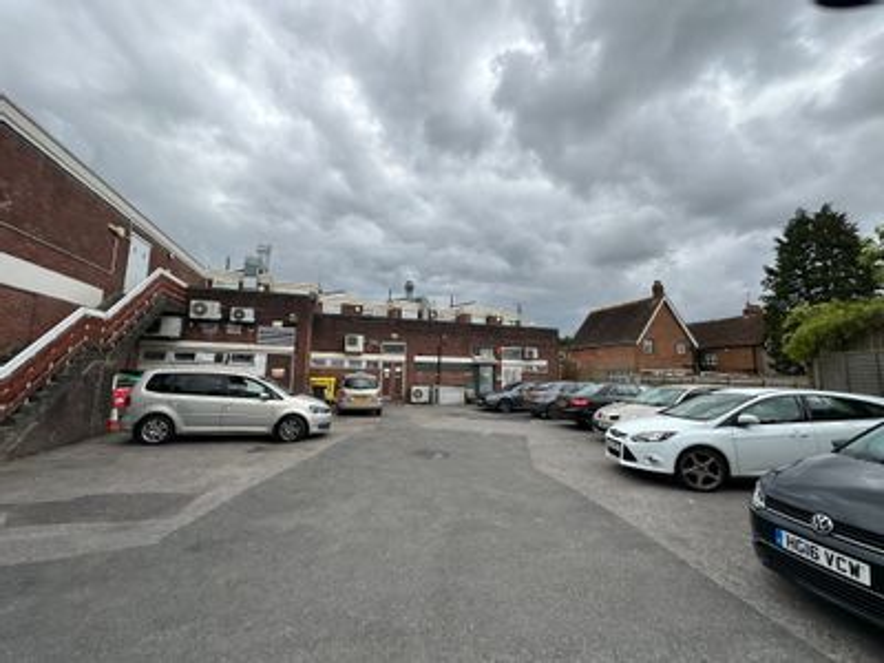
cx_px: 442
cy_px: 332
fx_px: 358
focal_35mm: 14
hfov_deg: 102.1
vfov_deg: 85.7
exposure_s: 1/1304
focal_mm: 2.22
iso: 40
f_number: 2.2
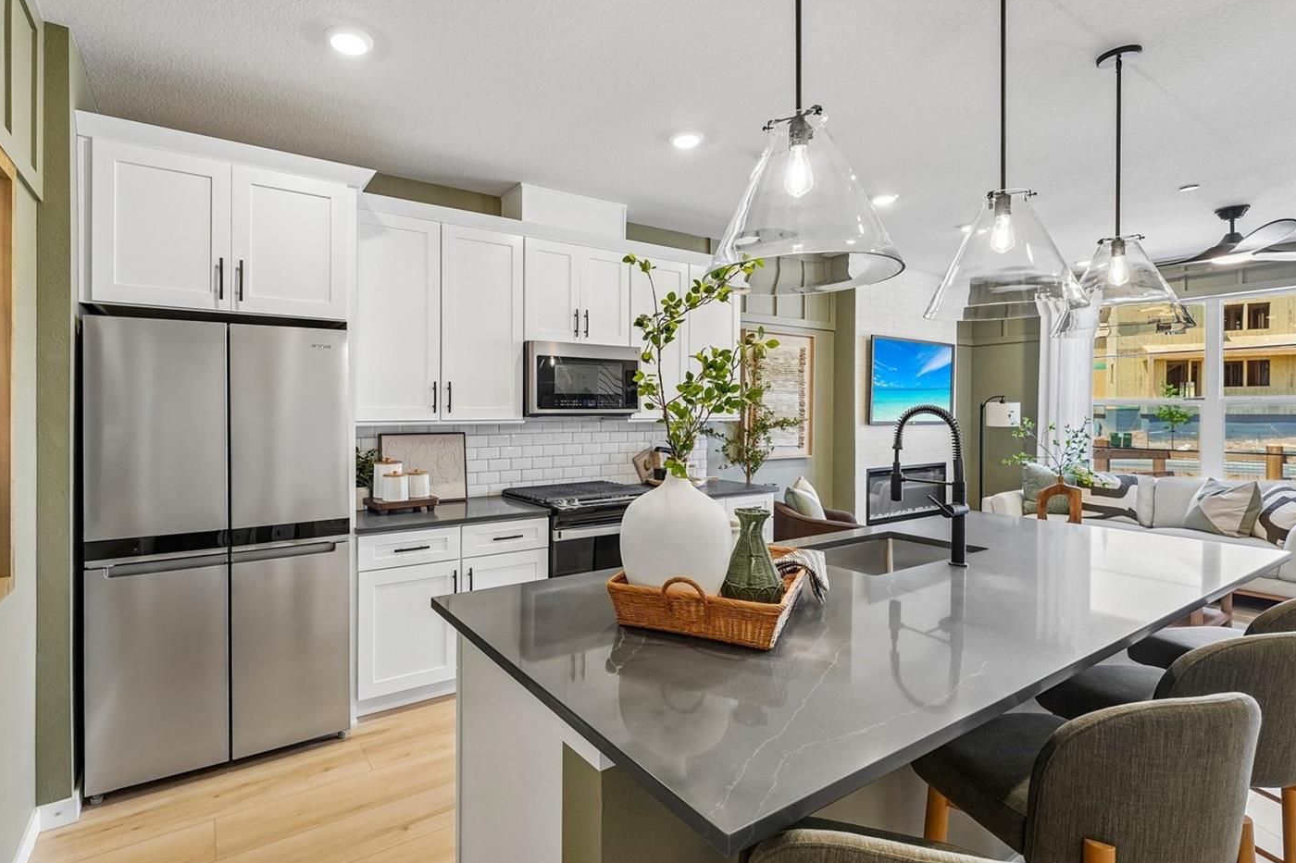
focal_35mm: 17
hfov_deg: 94.0
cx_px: 575
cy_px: 422
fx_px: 601
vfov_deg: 71.4
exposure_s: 1/15
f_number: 8
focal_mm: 14.6
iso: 400
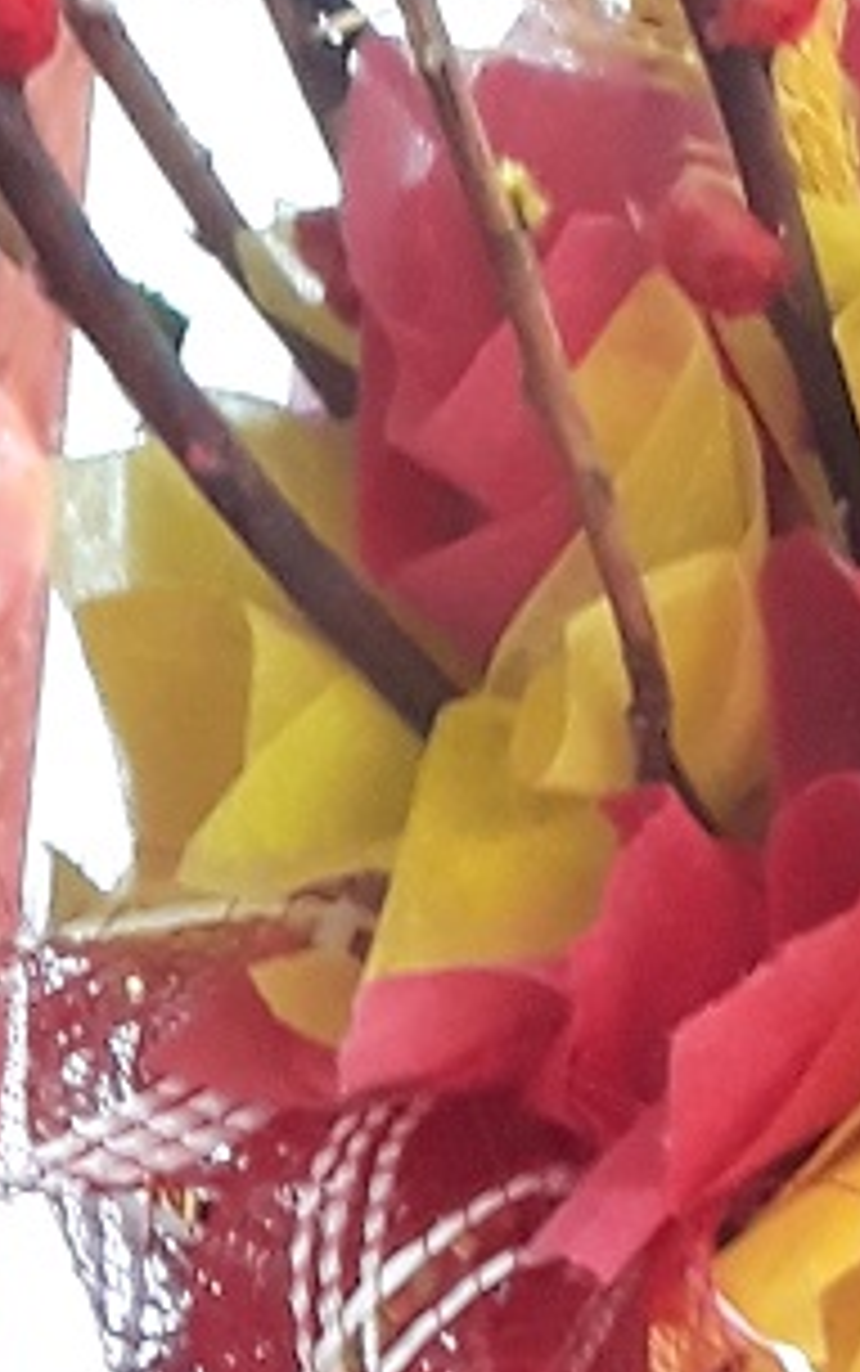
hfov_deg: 7.7
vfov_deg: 12.1
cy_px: 2681
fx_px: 5804
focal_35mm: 155
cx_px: -1353
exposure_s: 1/33
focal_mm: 3.6
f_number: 1.9
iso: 64
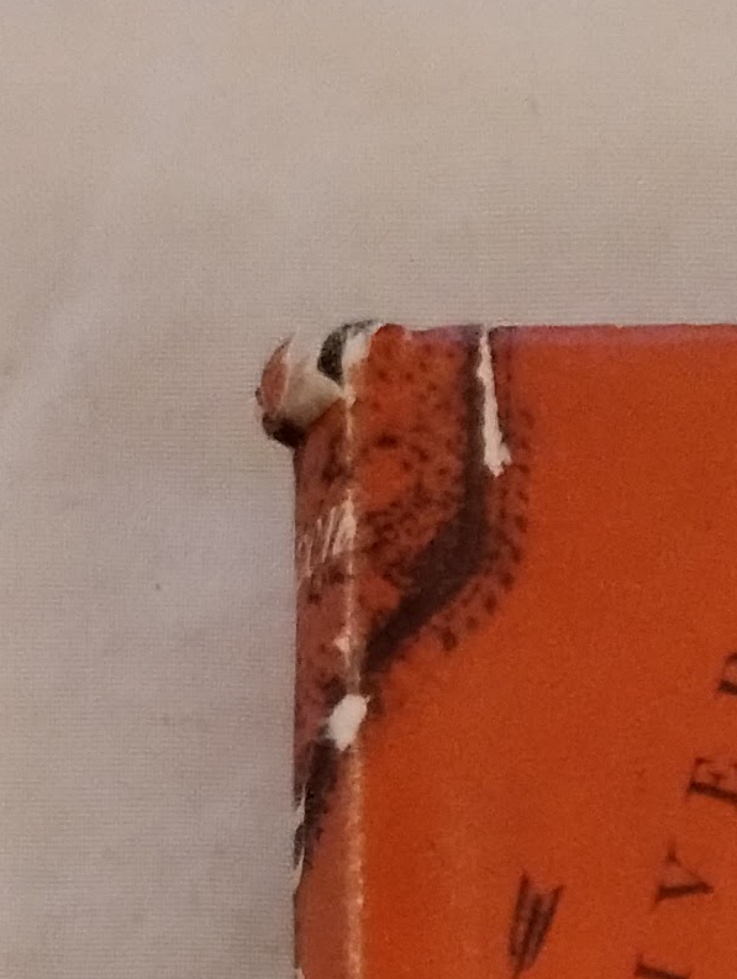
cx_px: 1516
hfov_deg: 9.6
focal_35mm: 144
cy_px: 2495
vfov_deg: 11.1
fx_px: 4078
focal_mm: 4.27
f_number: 1.8
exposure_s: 1/30
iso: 956
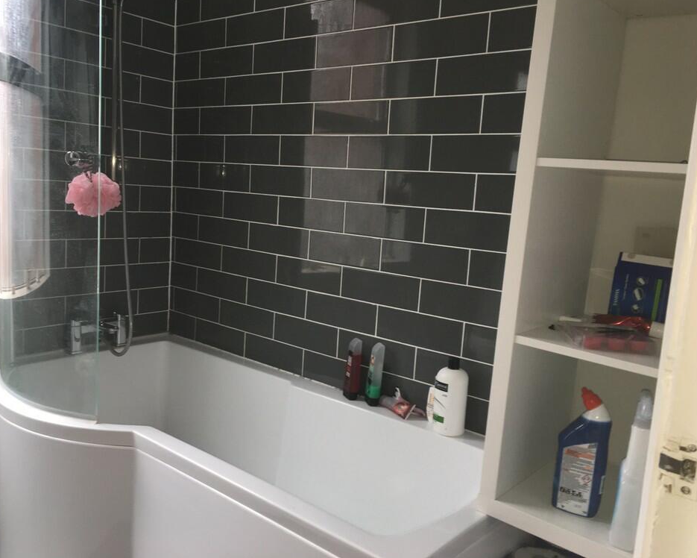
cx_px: 338
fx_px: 639
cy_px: 278
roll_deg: -3.8
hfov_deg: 57.2
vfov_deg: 47.1
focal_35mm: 31
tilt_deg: -9.5
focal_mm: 4.15
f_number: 2.2
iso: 32
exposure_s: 1/33
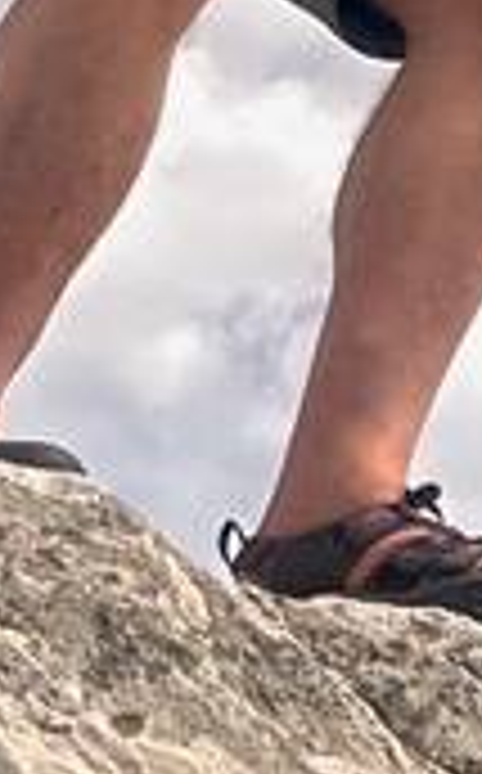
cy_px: 243
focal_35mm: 178
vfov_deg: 11.8
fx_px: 3754
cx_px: 153
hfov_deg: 7.3
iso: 25
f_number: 1.9
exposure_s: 1/2985
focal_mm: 2.69
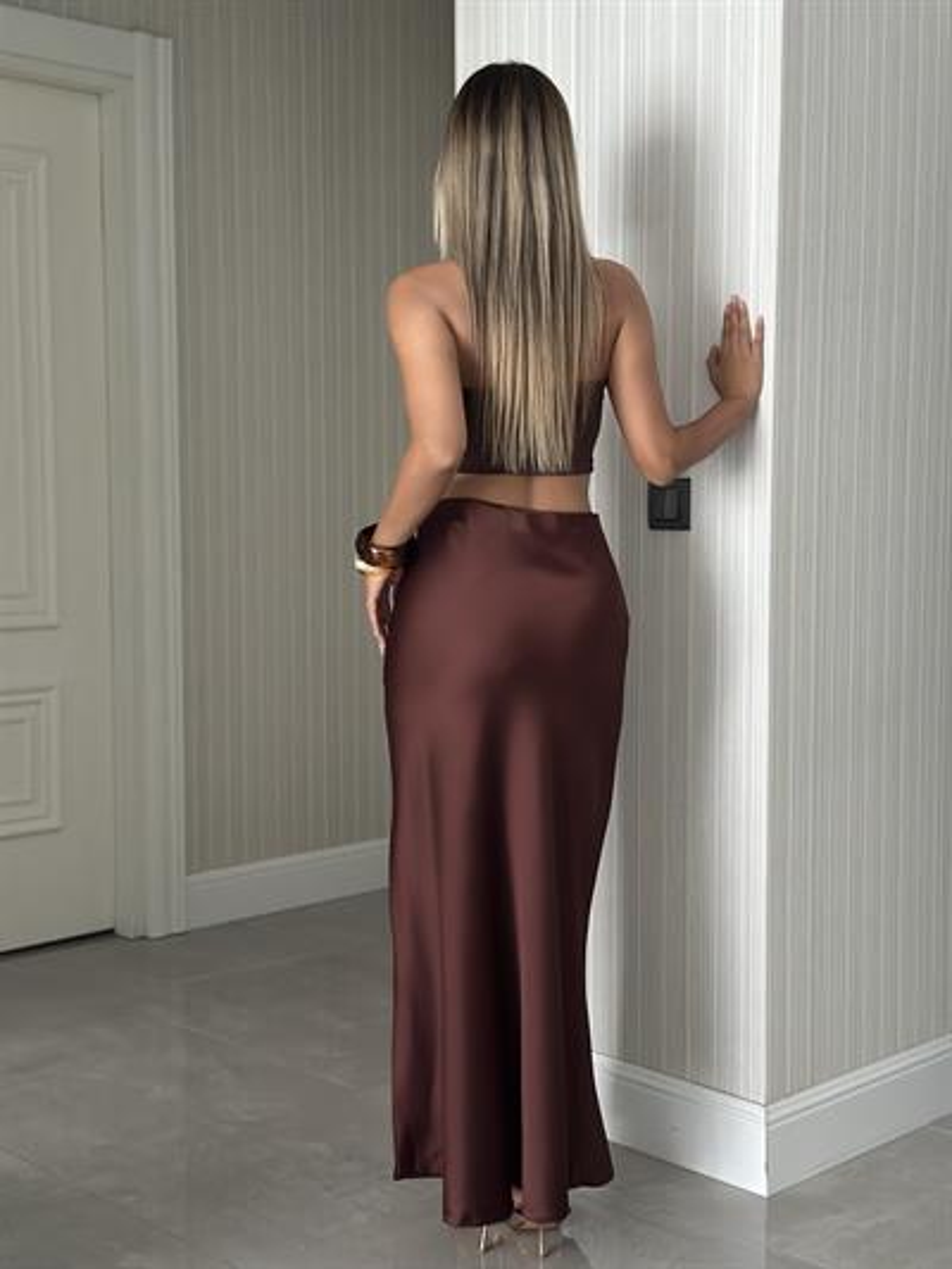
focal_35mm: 48
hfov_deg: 30.3
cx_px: 476
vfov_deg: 39.6
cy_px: 634
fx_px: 1759
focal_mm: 6.86
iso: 640
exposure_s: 1/40
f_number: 1.78
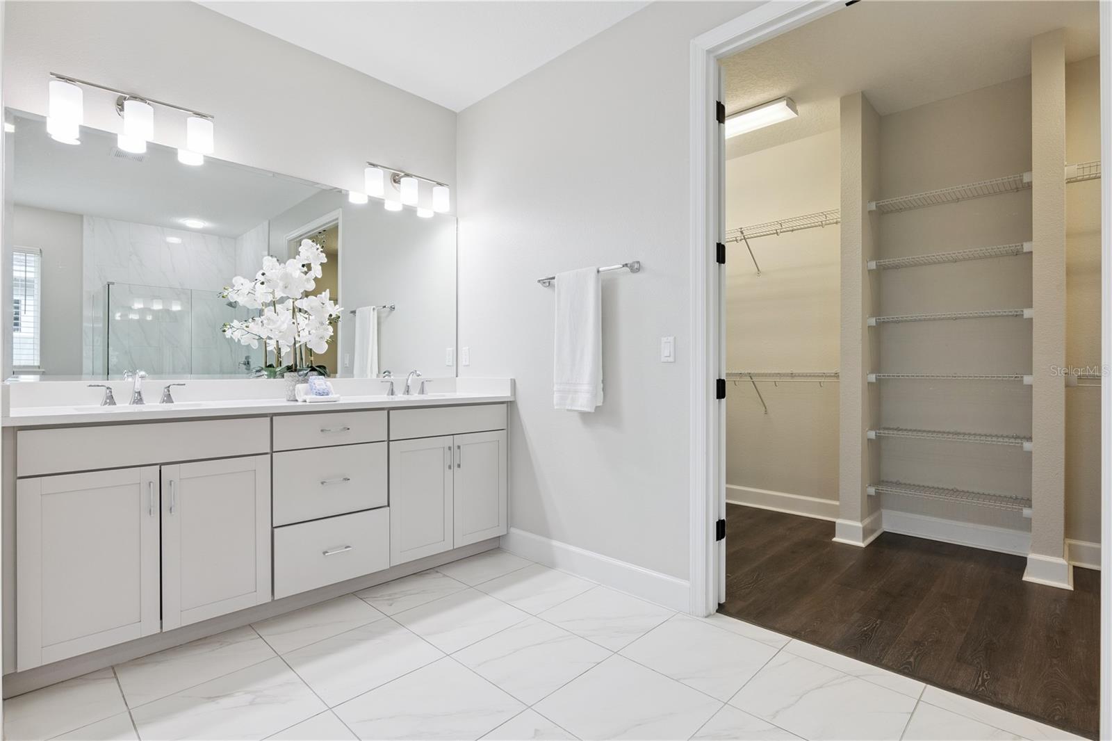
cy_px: 370
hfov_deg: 93.3
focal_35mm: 17
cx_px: 556
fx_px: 525
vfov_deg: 70.4
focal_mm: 17
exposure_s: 1/80
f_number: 10
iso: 800
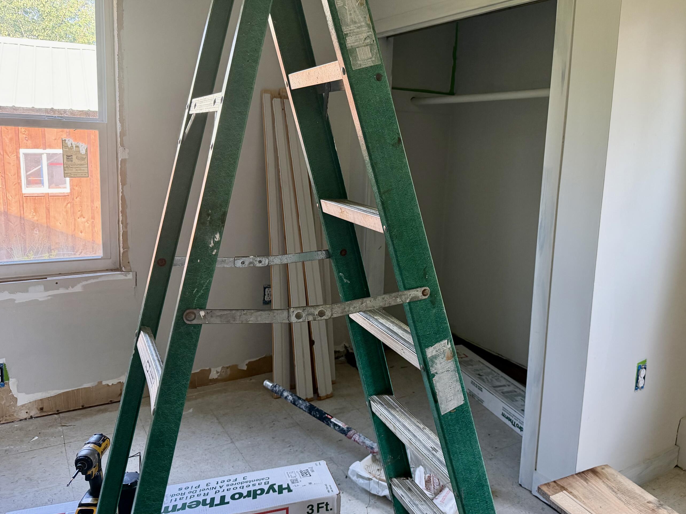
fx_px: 555
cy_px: 232
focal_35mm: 28
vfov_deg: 49.7
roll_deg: -2.5
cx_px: 392
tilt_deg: -7.6
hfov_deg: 63.1
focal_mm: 6.76
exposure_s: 1/120
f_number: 1.78
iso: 320
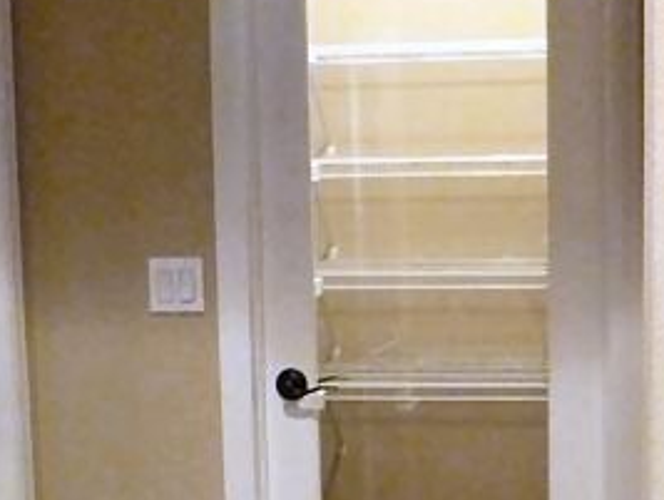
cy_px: 321
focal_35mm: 67
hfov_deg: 28.9
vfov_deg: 21.9
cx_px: 383
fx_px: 1287
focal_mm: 5
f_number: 3.3
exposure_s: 1/13
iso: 800
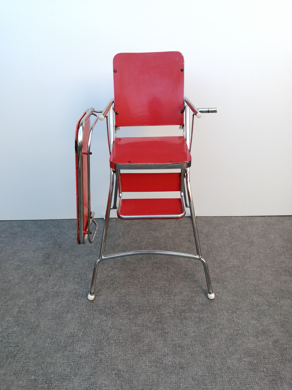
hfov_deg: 53.1
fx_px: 292
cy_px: 195
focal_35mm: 26
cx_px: 146
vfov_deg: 67.3
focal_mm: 3.46
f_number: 1.8
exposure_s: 1/124
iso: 50
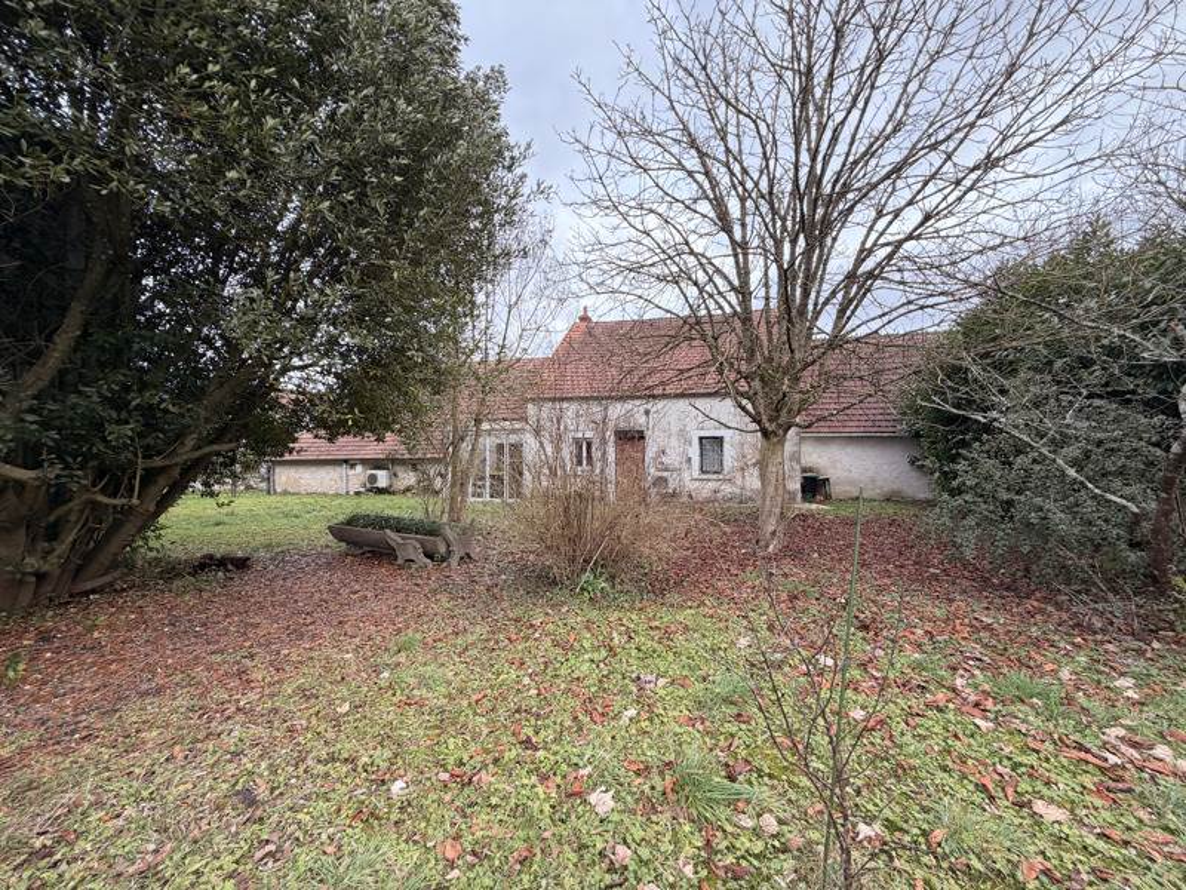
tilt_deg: +0.9
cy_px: 445
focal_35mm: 14
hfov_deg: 102.1
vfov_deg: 85.7
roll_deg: -0.2
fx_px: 480
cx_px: 593
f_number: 2.2
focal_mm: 2.22
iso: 40
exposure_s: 1/163
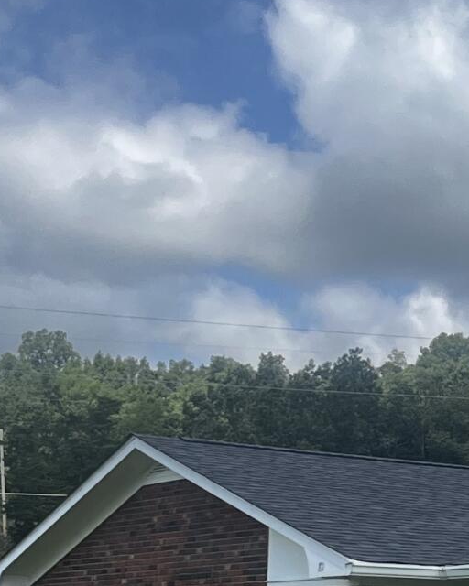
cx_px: 898
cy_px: 578
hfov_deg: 11.8
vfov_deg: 15.9
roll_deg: -0.8
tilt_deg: +3.5
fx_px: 2065
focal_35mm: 119
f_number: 1.6
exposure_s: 1/1647
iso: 50
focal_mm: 5.1
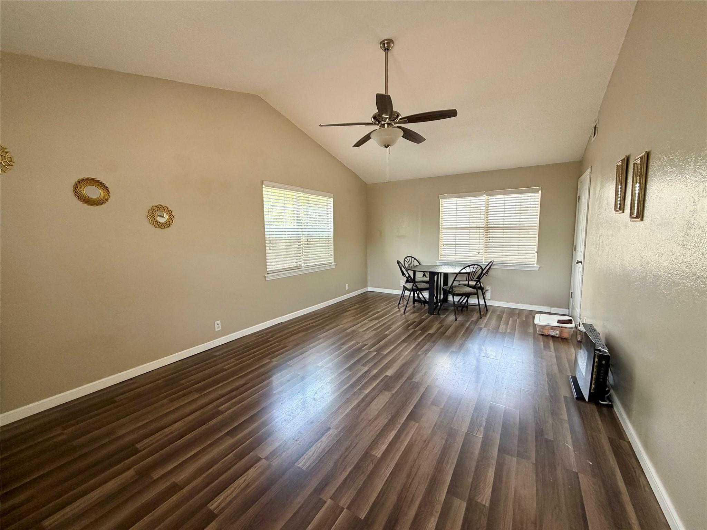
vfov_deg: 85.7
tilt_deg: -6.5
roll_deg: +1.2
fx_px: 286
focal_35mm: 14
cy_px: 265
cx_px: 354
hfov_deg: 102.1
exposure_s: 1/121
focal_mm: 2.22
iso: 200
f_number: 2.2
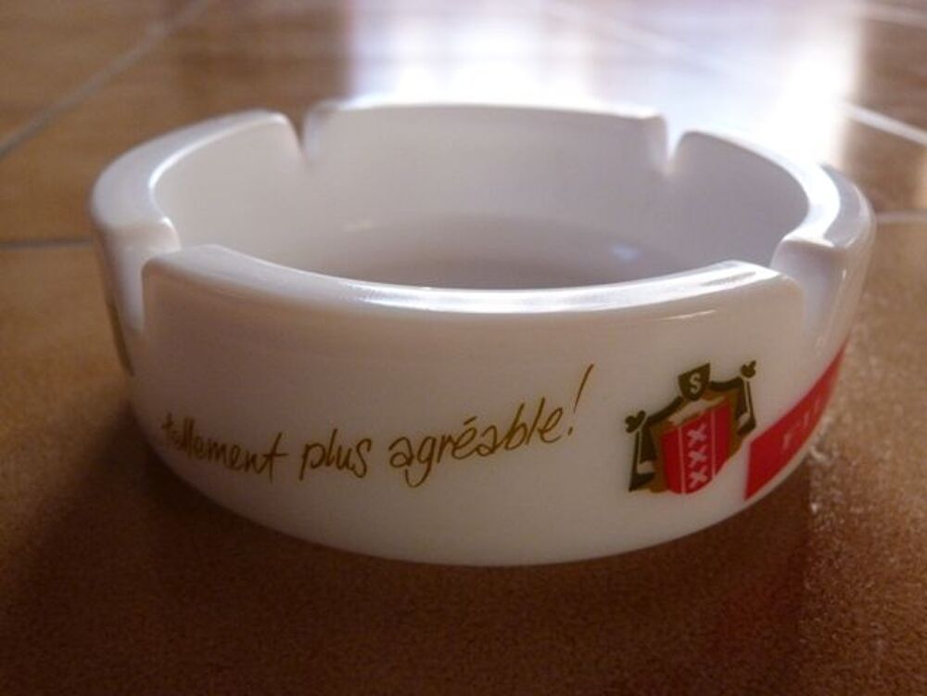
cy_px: 348
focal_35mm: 31
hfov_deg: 58.4
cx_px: 464
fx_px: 830
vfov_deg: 45.4
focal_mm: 5.6
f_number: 3
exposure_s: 1/60
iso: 400
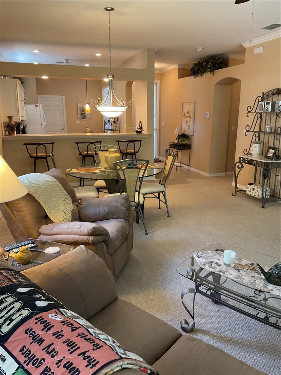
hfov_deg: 48.2
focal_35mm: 29
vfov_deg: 61.7
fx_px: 314
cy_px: 188
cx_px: 140
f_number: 1.8
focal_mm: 3
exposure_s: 1/60
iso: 160
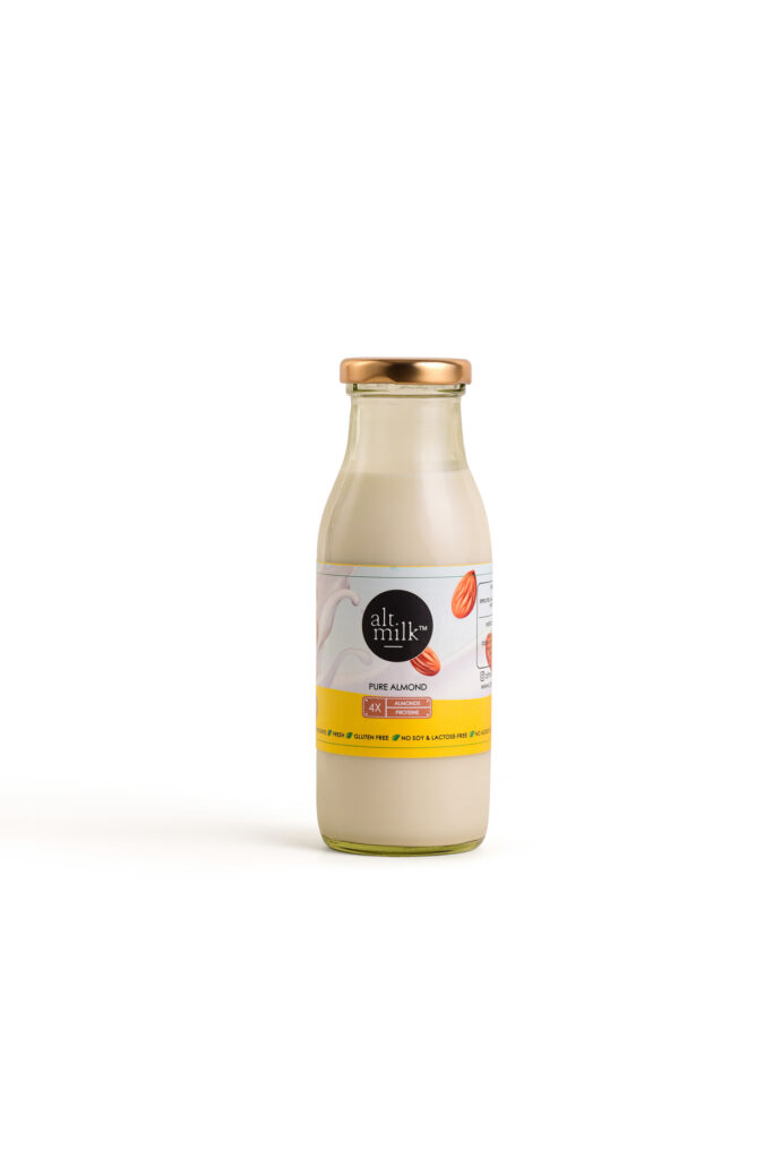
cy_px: 580
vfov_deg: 22.6
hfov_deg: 15.2
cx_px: 386
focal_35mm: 90
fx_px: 2898
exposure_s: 1/160
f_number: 10
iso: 160
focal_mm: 90
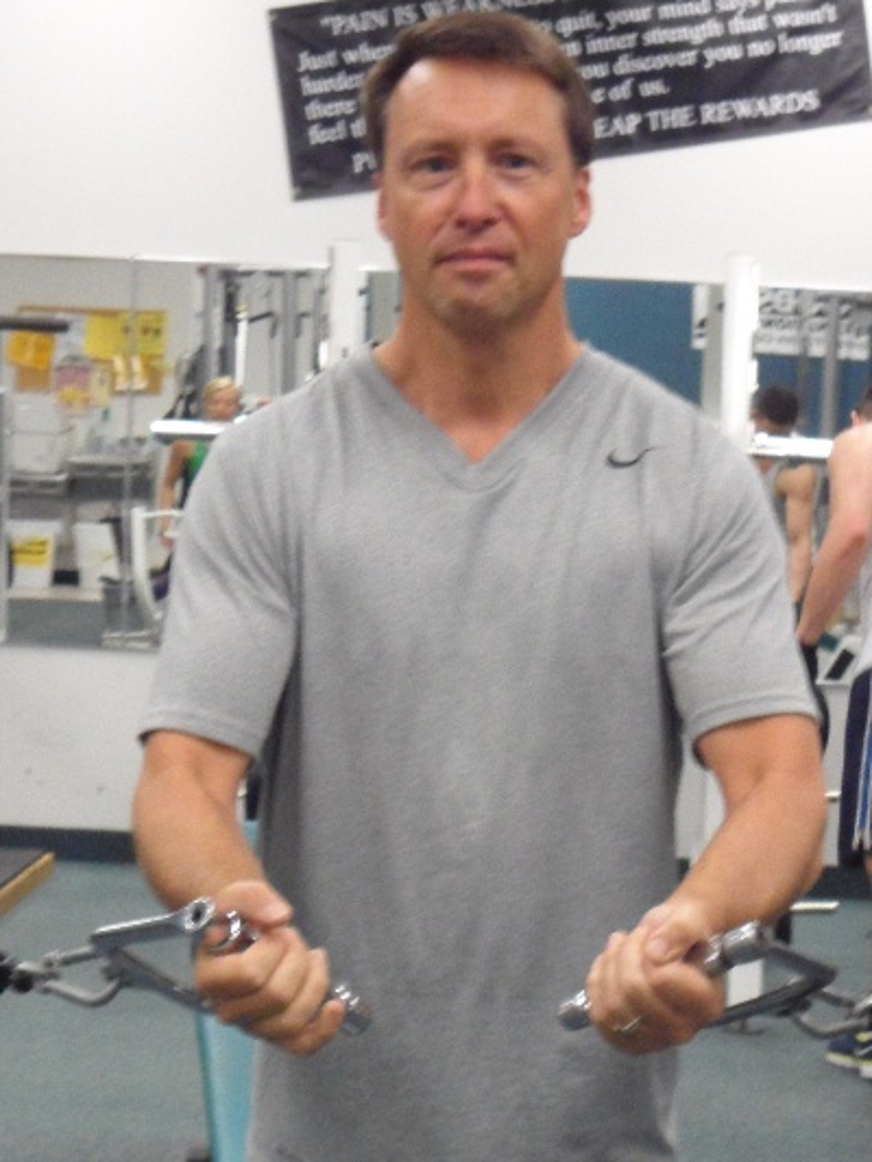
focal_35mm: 50
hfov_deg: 29.1
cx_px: 436
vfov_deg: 38.2
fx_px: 1679
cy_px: 581
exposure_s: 1/20
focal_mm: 9.3
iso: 480
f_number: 4.7
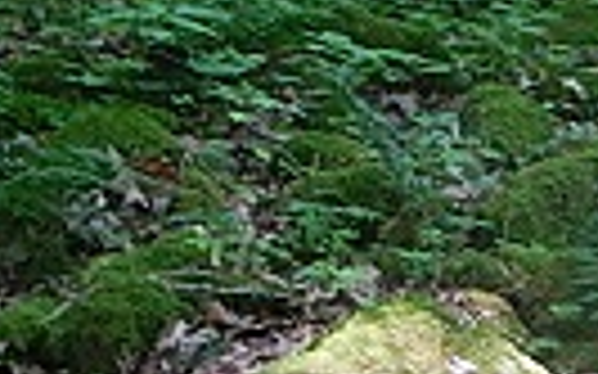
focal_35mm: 178
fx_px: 2900
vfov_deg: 7.3
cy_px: 365
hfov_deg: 11.4
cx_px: 809
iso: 280
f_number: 3.9
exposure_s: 1/30
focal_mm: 5
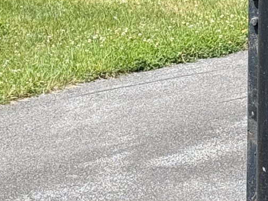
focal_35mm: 242
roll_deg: -0.1
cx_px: -176
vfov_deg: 6.0
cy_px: -130
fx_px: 1874
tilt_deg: -1.9
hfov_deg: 8.0
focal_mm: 6.76
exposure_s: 1/2577
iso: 100
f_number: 1.78
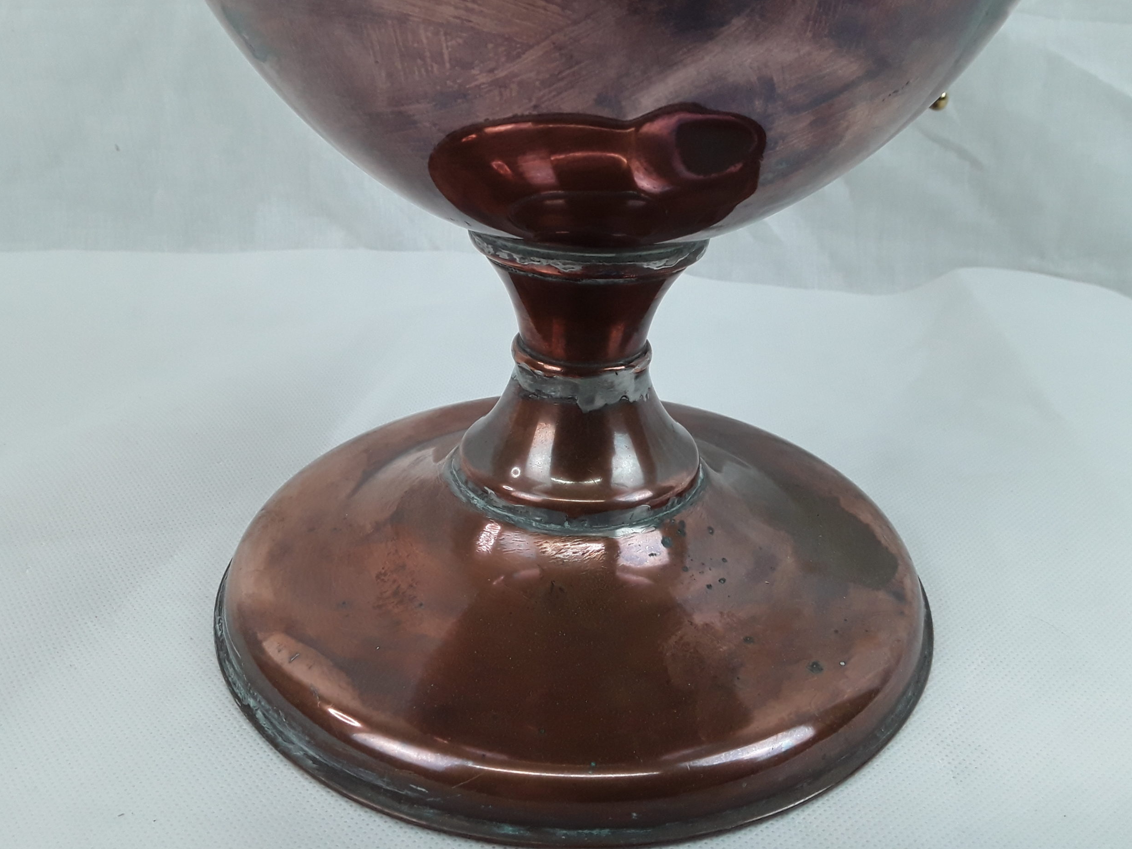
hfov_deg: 63.5
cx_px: 563
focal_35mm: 28
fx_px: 916
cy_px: 433
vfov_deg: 49.7
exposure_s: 1/100
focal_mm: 2.91
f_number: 1.9
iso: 80
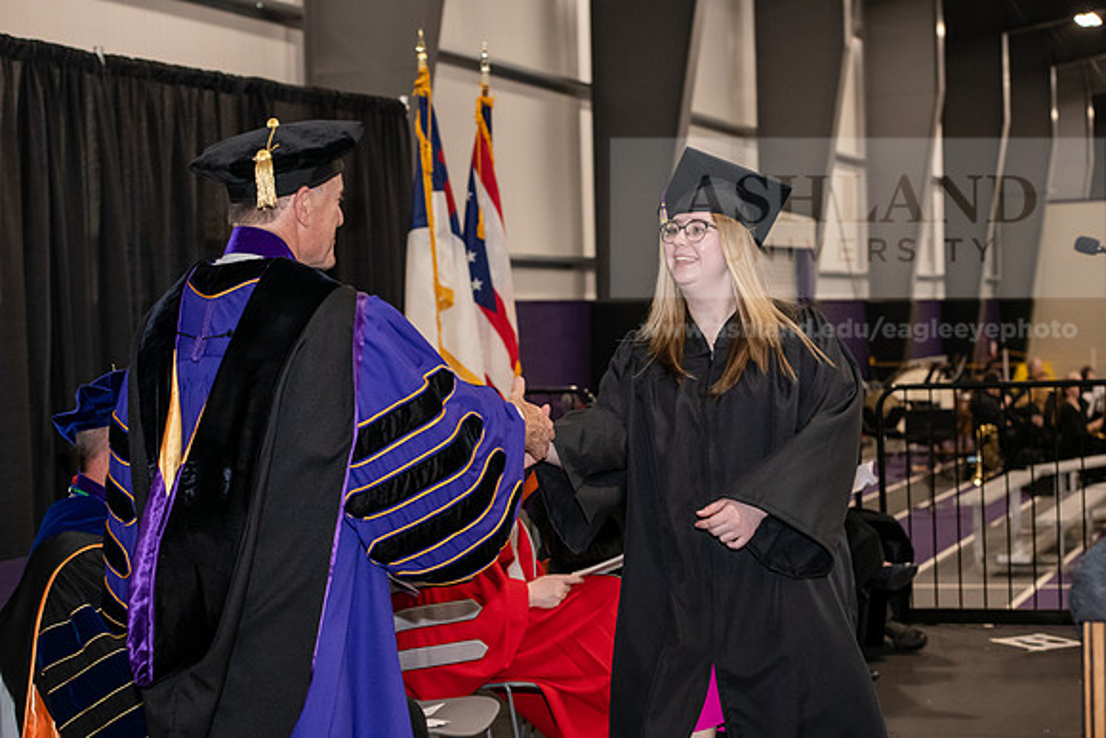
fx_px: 2151
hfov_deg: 28.8
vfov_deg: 19.5
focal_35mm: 70
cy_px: 369
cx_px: 553
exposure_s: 1/200
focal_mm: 70
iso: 2500
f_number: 5
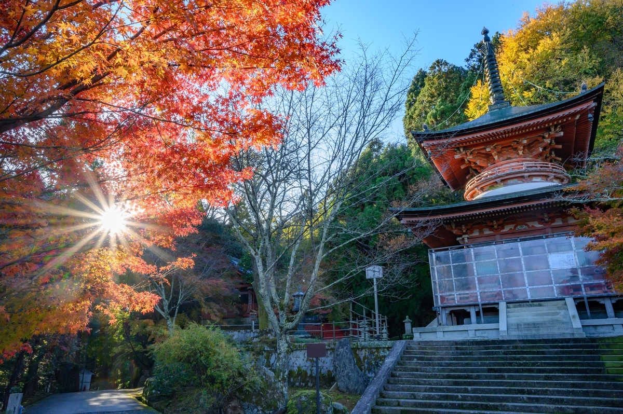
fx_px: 398
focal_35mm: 23
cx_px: 312
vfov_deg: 55.0
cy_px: 207
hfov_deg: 76.1
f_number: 20
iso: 1250
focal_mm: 23
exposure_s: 1/30
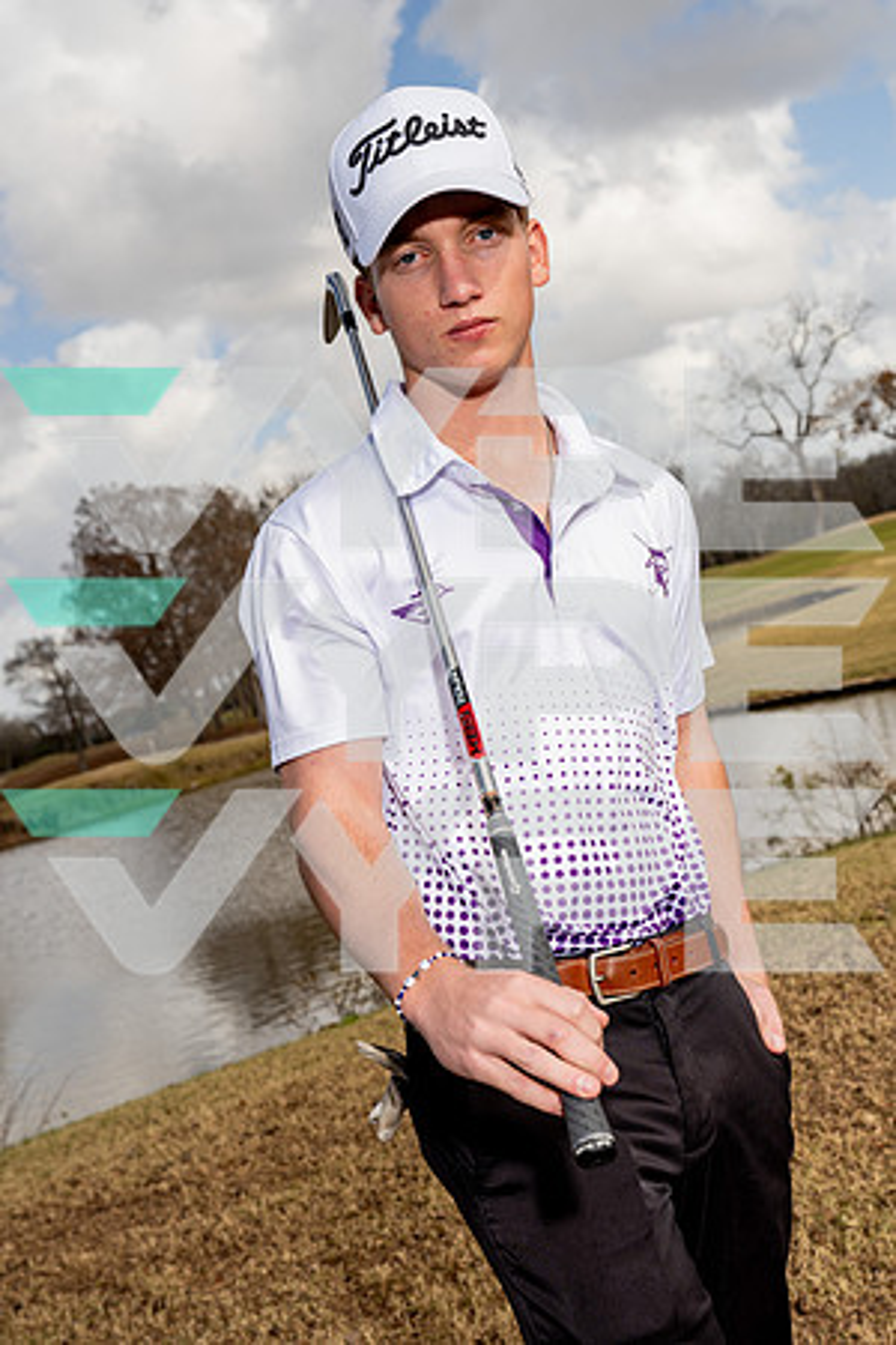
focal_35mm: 48
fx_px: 1792
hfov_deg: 28.1
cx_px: 448
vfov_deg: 41.1
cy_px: 672
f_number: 8
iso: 100
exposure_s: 1/250
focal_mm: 48
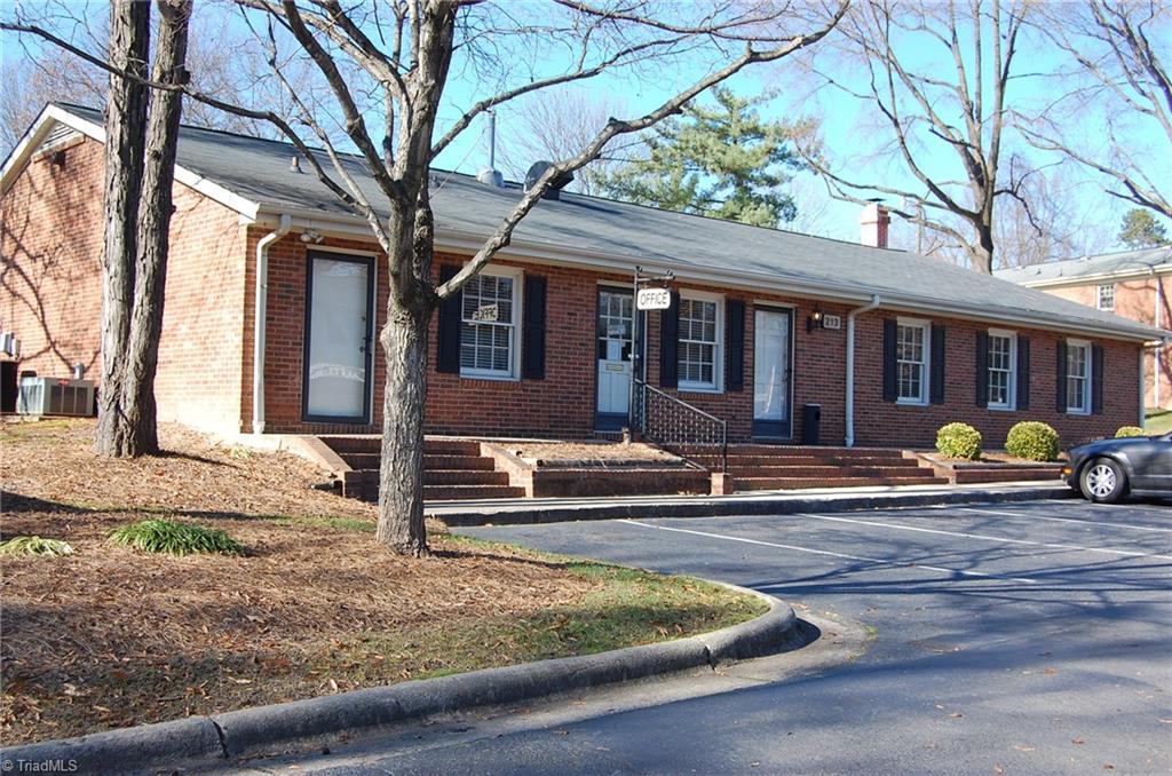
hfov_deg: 46.5
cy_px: 388
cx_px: 586
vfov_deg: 31.7
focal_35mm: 42
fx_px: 1364
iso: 200
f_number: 7.1
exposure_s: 1/200
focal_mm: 28
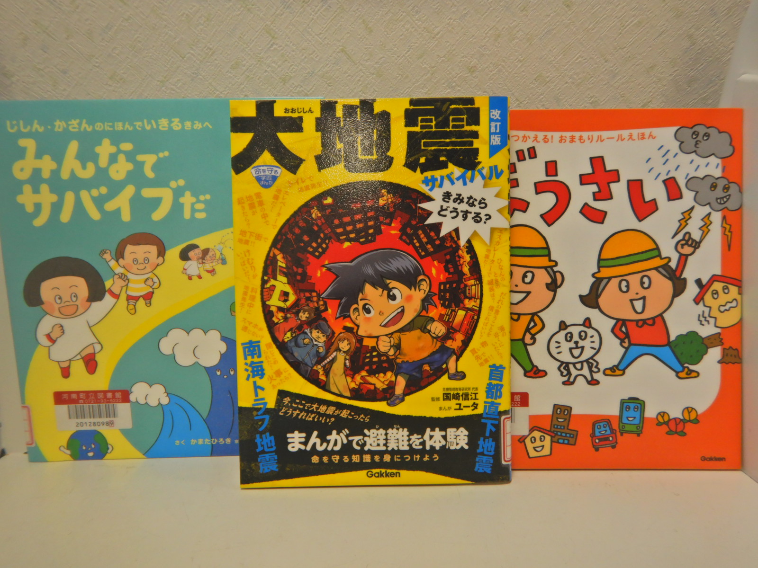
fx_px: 526
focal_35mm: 24
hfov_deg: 71.6
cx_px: 379
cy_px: 284
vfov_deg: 56.8
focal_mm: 4.3
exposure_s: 1/125
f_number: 2.8
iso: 125
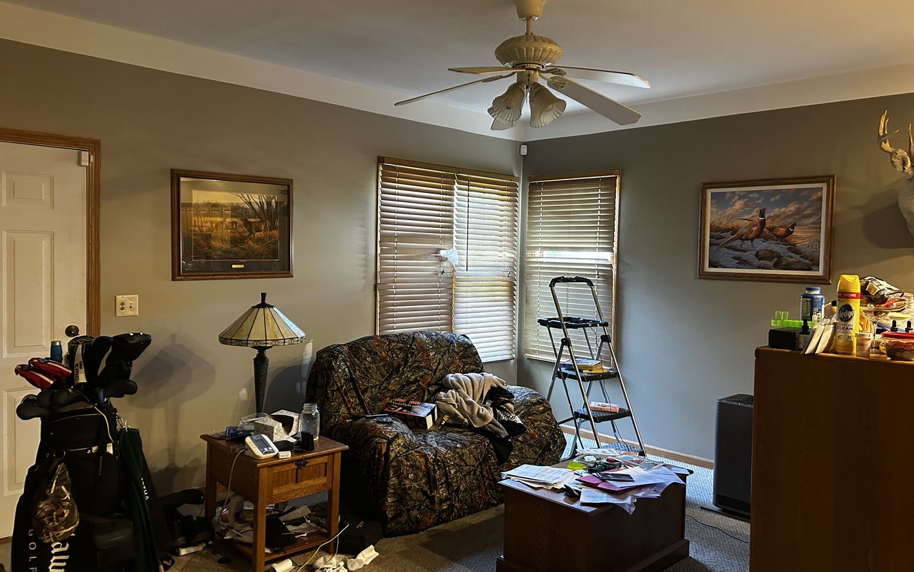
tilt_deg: -1.1
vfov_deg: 44.5
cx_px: 459
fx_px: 698
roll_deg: -1.0
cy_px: 277
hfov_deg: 66.5
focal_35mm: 28
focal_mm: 5.7
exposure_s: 1/40
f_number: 1.5
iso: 500
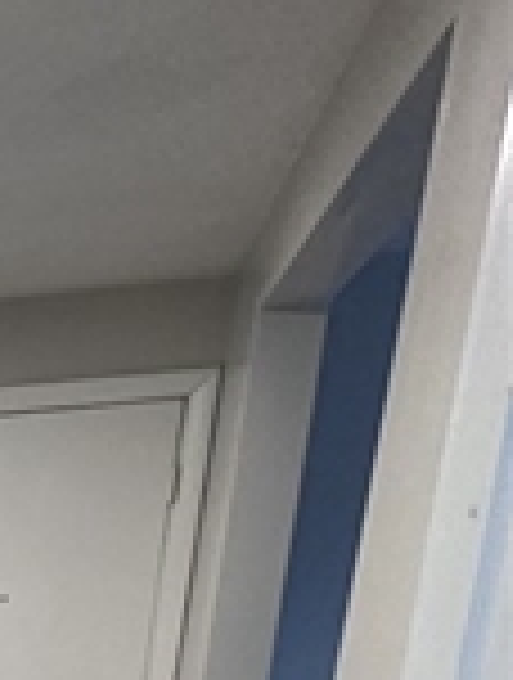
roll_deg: +1.2
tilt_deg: -15.6
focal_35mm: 71
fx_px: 1397
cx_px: -778
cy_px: 1009
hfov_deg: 13.6
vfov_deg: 22.6
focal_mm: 2.22
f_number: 2.2
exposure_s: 1/120
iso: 250
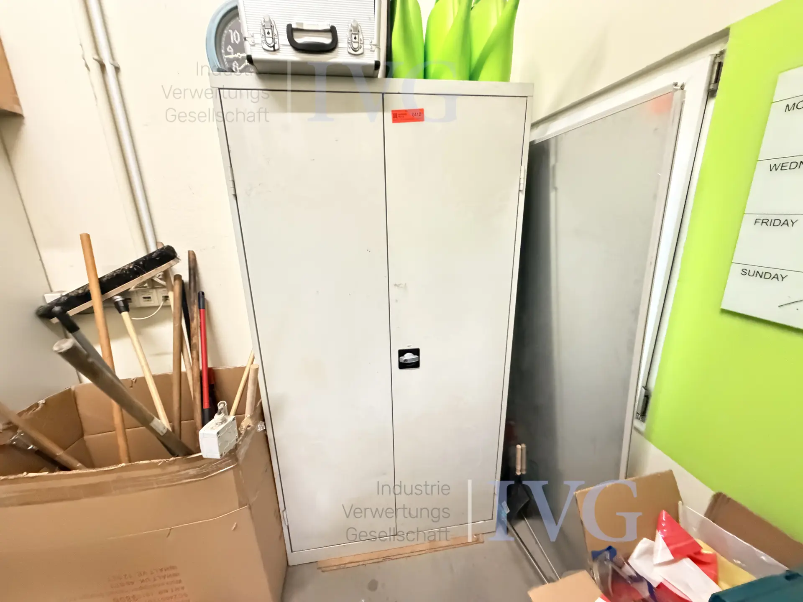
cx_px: 402
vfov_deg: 85.7
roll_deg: +3.7
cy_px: 301
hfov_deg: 102.1
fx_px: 325
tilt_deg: -14.5
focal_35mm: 14
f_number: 2.2
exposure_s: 1/33
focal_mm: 2.22
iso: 1250
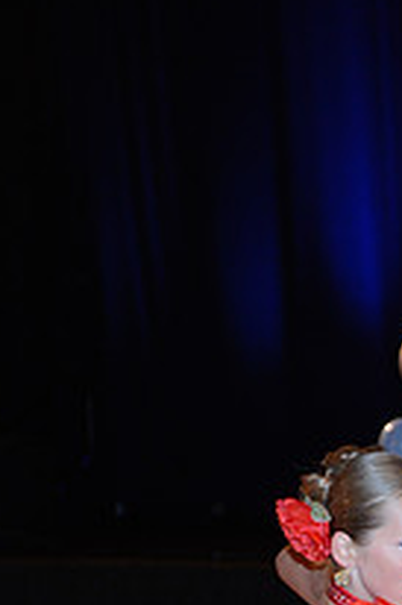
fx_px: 3070
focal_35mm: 183
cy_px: 790
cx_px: 541
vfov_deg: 11.0
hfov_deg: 7.4
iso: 2000
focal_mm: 65
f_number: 4.5
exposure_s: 1/200
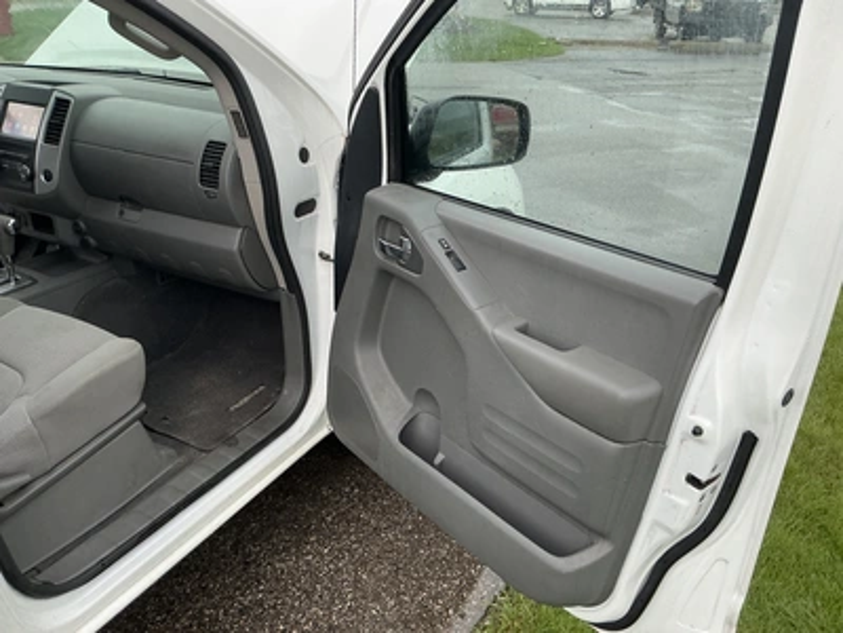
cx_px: 422
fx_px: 682
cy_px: 316
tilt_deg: -26.1
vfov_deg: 49.7
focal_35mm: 28
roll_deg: -1.3
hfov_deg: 63.4
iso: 64
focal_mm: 3
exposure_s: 1/104
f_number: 1.8
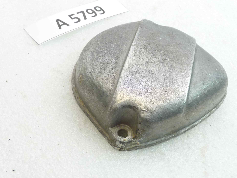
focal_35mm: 50
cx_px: 123
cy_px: 81
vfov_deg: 29.1
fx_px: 342
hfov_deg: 38.2
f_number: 3.3
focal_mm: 4.4
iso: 80
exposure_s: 1/15
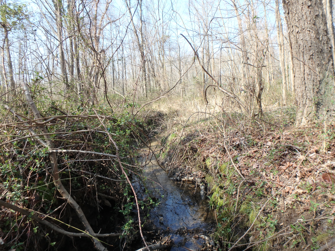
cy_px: 126
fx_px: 203
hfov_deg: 79.0
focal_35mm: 21
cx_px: 168
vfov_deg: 63.4
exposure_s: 1/200
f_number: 3.5
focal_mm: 3.7
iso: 125
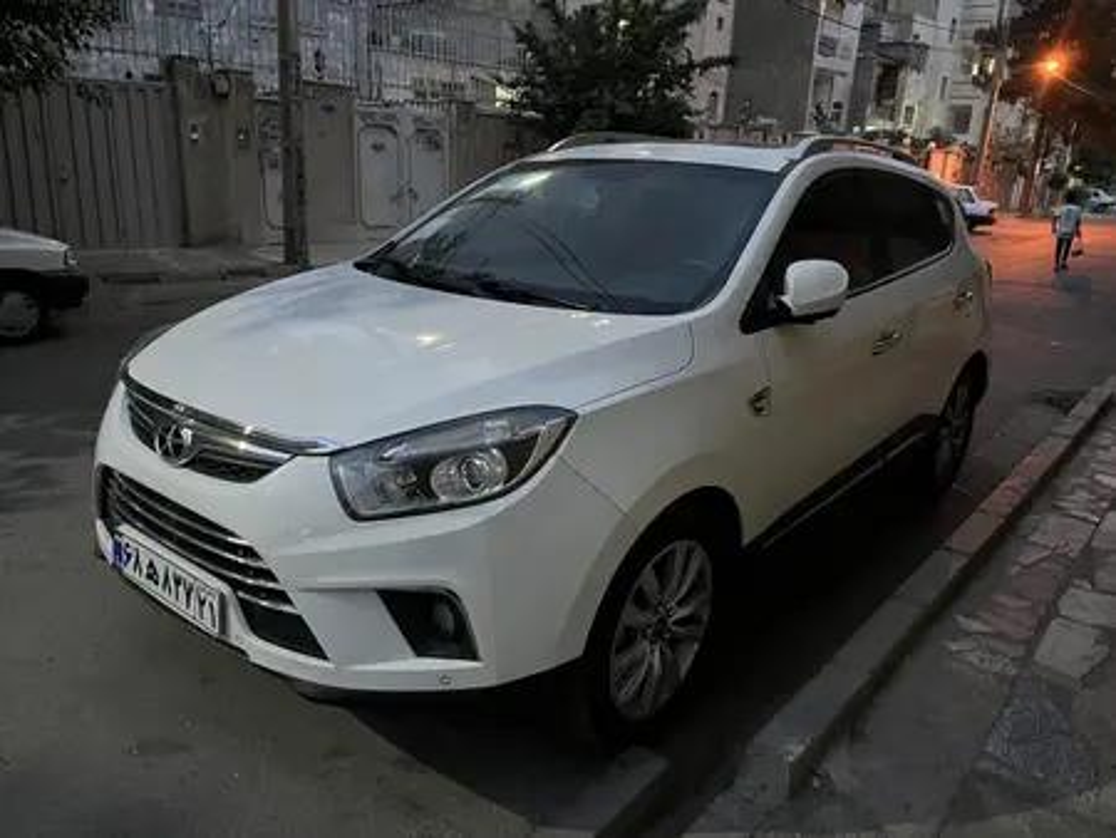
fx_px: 839
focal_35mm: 26
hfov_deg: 67.3
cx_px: 558
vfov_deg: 53.1
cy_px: 419
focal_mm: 5.1
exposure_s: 1/25
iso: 640
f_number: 1.6
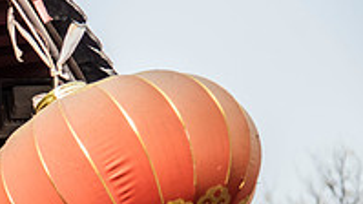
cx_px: -80
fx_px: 2204
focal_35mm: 229
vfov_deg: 5.3
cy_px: 265
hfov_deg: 9.3
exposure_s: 1/1600
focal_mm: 75
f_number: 4
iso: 500
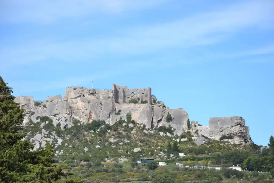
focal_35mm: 158
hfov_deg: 13.0
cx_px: 137
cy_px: 92
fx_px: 1199
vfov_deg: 8.7
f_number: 8
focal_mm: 105
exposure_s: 1/250
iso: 100
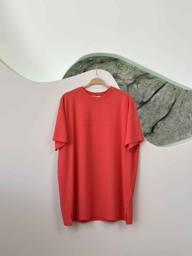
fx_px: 355
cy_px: 128
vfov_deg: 39.7
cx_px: 96
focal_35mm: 48
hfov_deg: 30.3
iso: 80
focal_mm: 6.86
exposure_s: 1/395
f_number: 1.78
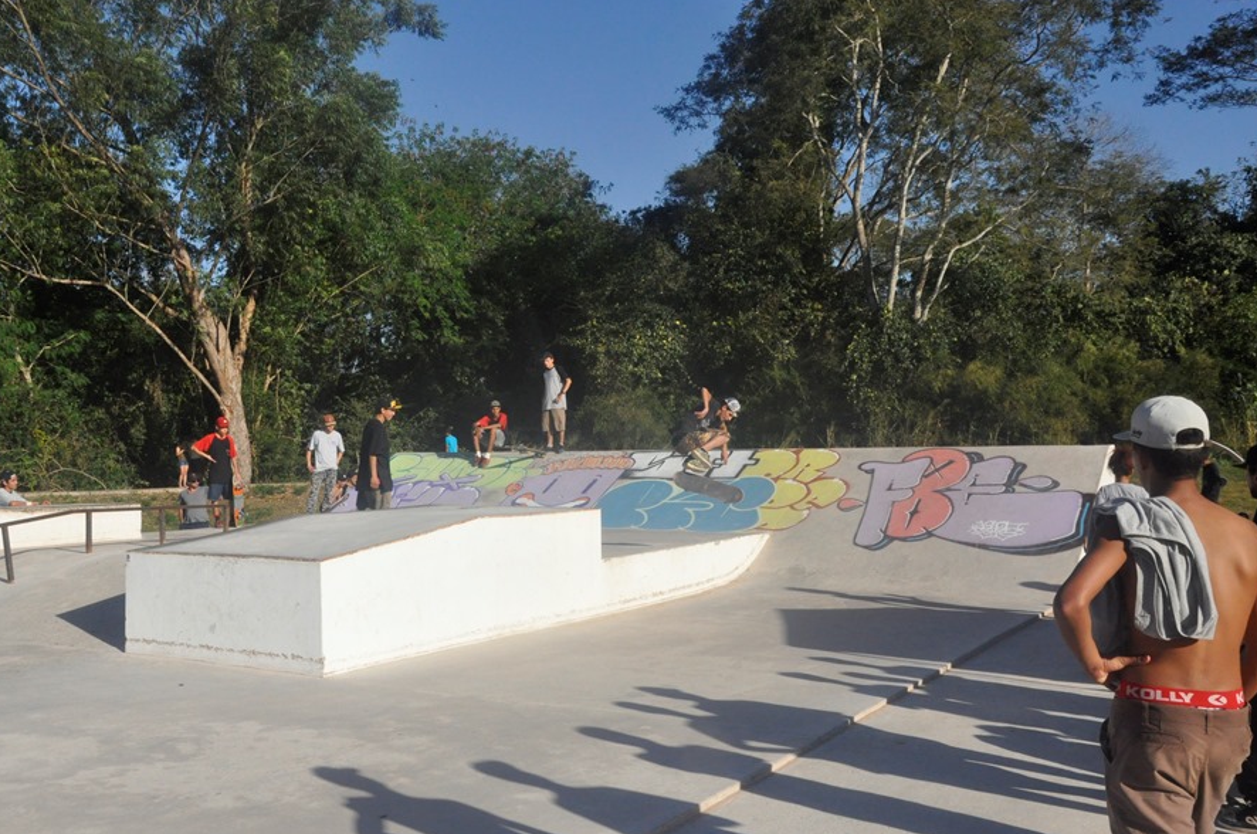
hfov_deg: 54.5
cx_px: 604
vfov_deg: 37.7
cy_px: 441
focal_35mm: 35
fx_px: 1220
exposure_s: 1/1250
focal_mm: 22
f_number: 18
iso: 1250
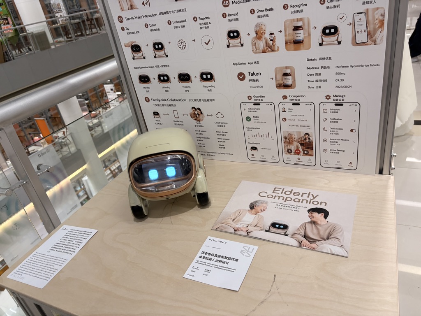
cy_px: 158
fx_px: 316
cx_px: 210
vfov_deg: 53.1
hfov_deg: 67.3
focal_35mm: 26
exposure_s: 1/50
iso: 160
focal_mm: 5.96
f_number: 1.6
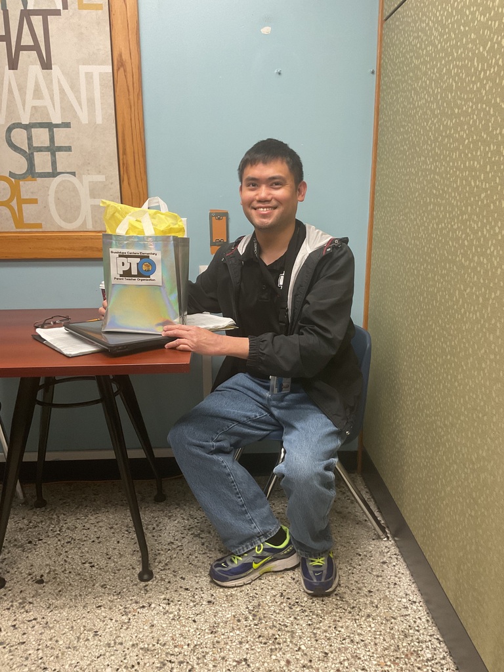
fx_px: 563
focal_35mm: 29
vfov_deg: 61.7
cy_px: 336
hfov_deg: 48.2
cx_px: 252
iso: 100
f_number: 1.8
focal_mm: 3
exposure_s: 1/60
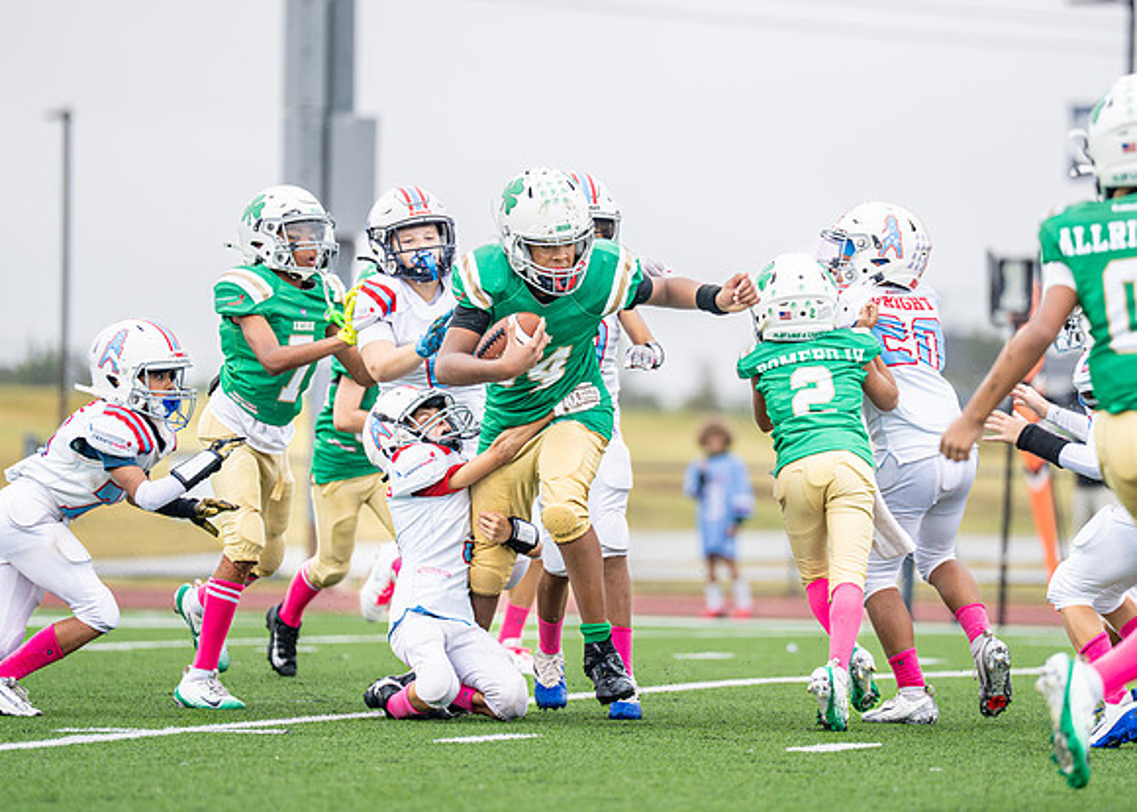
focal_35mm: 257
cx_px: 628
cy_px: 361
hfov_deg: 7.8
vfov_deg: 5.6
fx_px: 8293
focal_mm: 200
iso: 400
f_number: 2.8
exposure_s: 1/1000
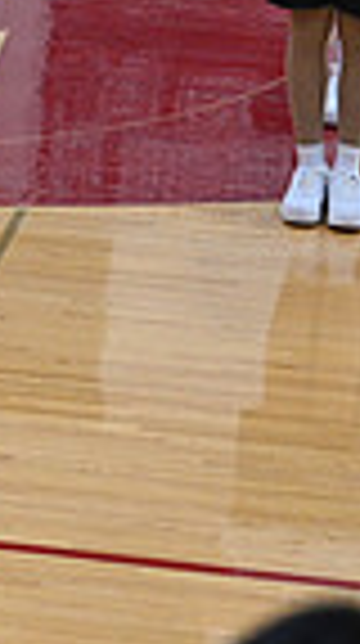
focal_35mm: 387
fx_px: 6595
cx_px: -814
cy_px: -169
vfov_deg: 5.6
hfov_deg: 3.1
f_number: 4
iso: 4000
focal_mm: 91
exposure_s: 1/400
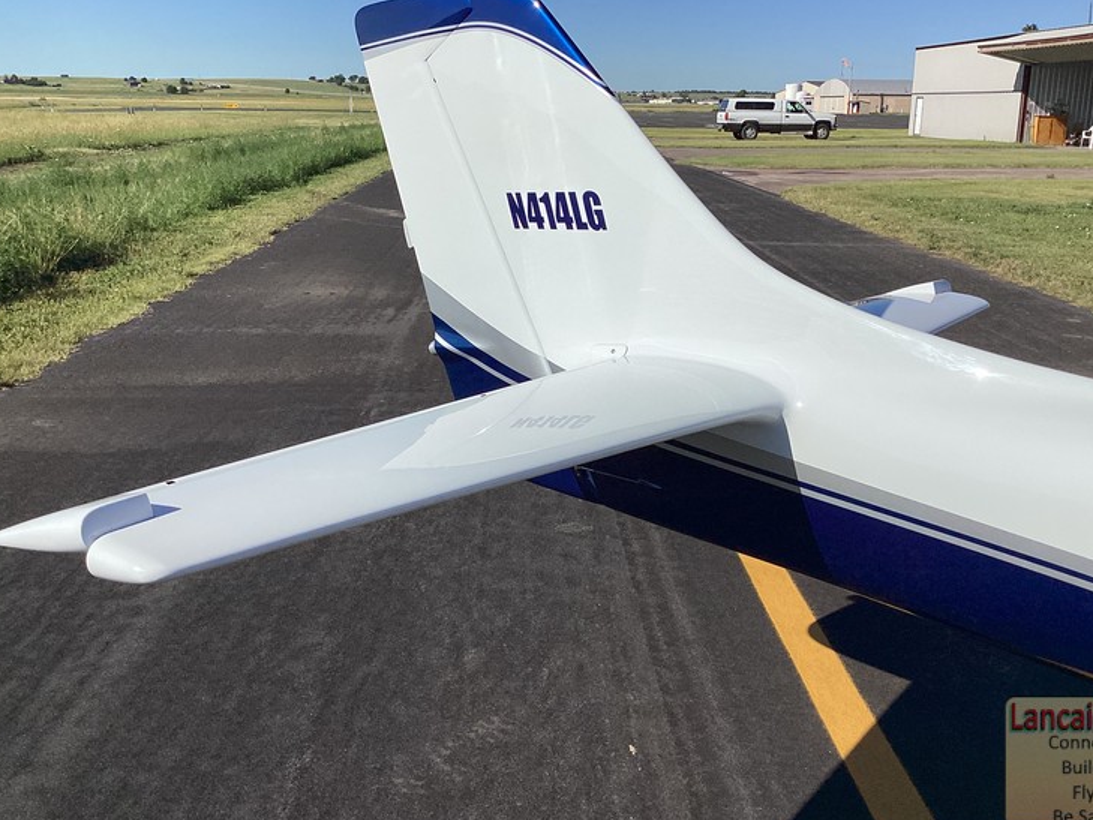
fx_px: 1074
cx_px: 580
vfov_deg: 41.8
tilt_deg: -14.6
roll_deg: -1.1
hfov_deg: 53.9
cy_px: 396
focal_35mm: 34
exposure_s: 1/5102
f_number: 2.4
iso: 25
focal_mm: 3.3
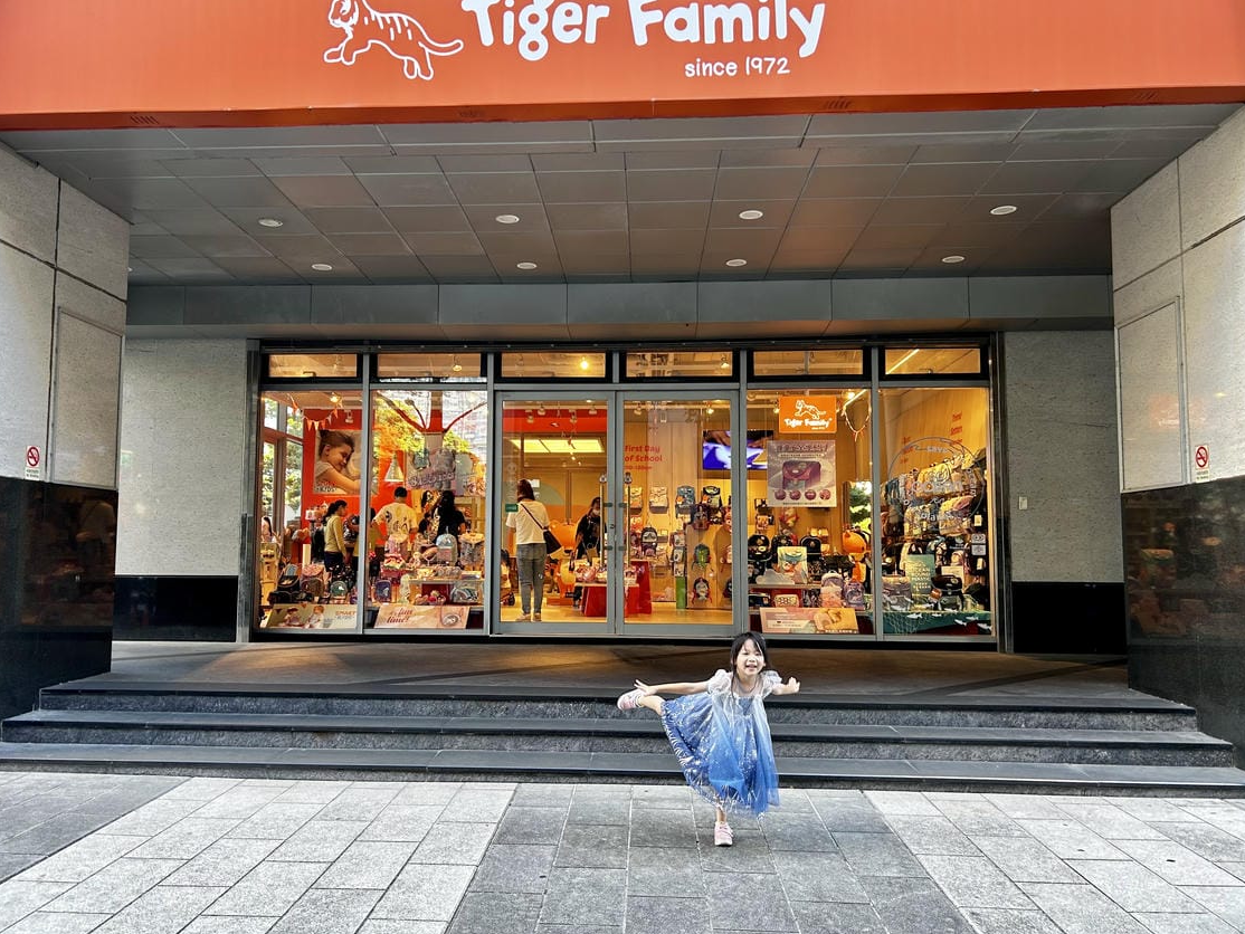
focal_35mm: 28
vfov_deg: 49.8
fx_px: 1007
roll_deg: +0.1
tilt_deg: +5.5
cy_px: 466
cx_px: 596
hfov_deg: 63.4
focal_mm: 5.7
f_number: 1.5
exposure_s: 1/121
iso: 80
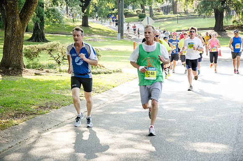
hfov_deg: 18.2
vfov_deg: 12.1
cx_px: 122
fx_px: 758
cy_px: 80
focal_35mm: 112
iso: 800
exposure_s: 1/400
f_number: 5.3
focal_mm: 75
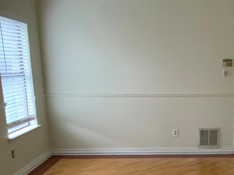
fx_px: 338
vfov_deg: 28.2
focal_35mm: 50
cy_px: 150
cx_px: 175
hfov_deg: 37.3
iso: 250
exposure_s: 1/60
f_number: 1.8
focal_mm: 3
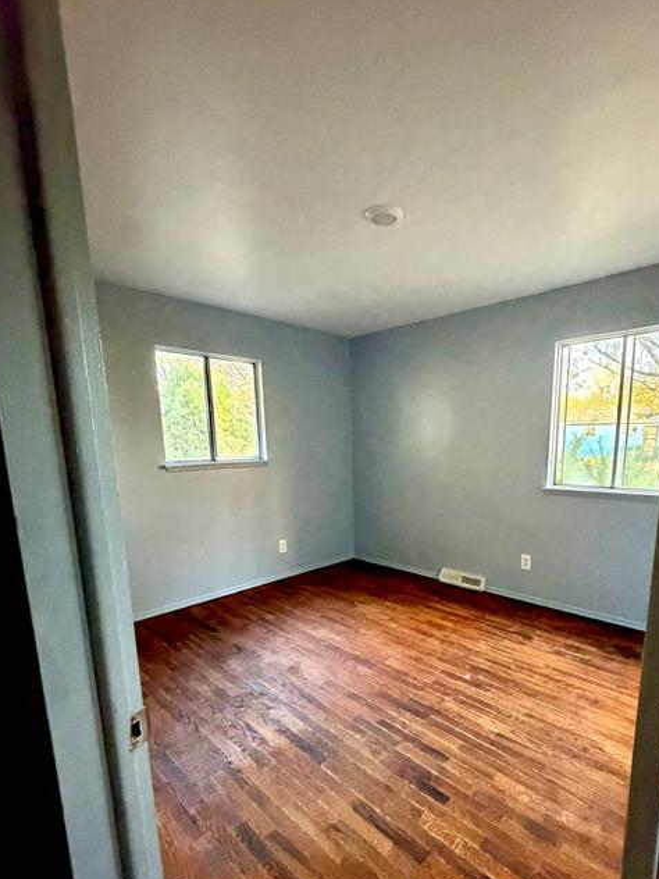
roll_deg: +0.7
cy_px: 519
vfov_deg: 90.1
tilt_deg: -10.4
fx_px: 432
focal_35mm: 17
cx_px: 388
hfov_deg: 74.1
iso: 1250
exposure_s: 1/60
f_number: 2.2
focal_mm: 2.22
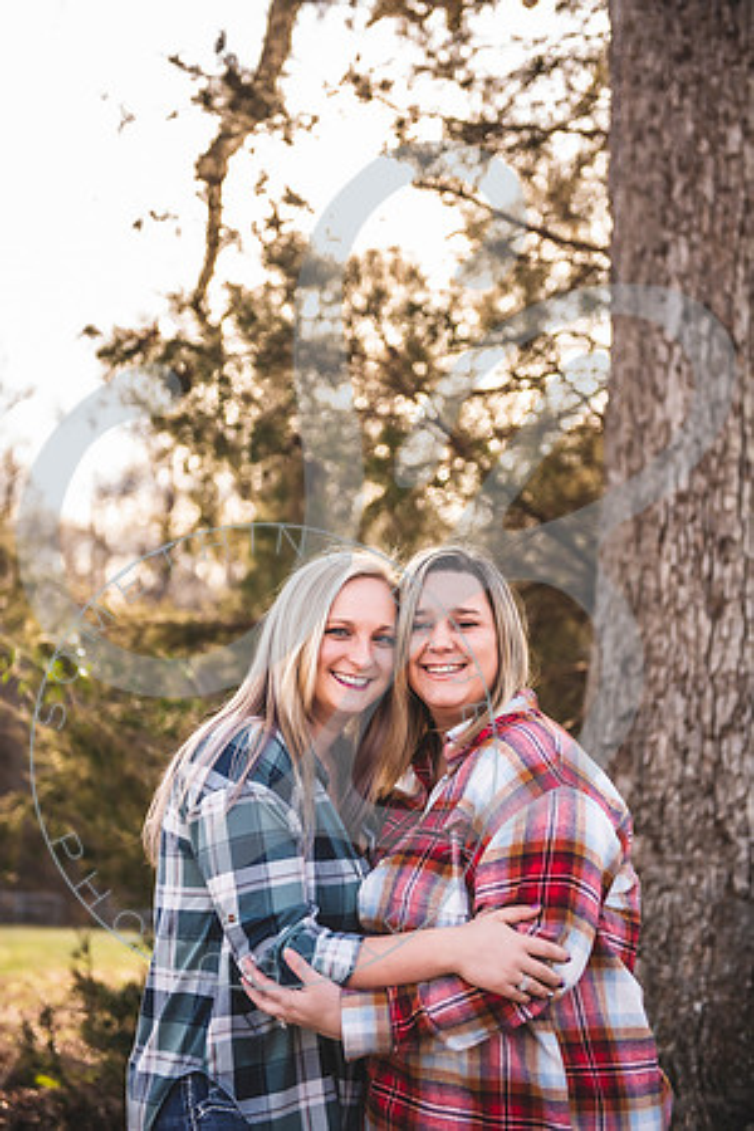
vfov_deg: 35.6
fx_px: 1759
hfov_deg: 24.2
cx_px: 377
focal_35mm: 56
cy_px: 566
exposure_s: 1/250
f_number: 2.8
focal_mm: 56
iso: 100
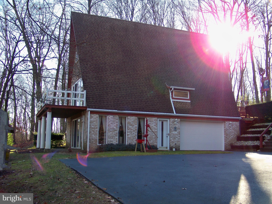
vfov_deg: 38.7
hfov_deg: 50.1
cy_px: 102
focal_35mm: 37
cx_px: 136
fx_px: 291
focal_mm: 6.75
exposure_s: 1/125
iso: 64
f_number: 2.8
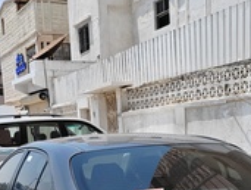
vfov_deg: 19.0
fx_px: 523
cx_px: 134
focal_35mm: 72
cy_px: 245
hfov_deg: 27.0
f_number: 1.9
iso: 100
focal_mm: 5.52
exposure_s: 1/1900
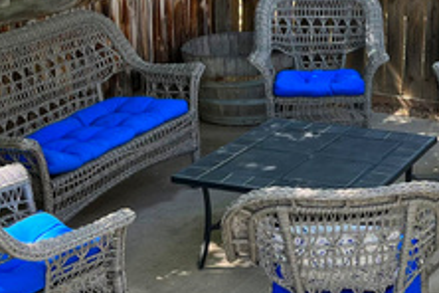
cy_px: 145
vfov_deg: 17.5
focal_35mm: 78
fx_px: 951
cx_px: 445
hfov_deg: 24.7
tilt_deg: -19.6
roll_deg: -2.2
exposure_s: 1/252
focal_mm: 5.1
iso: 50
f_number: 1.6
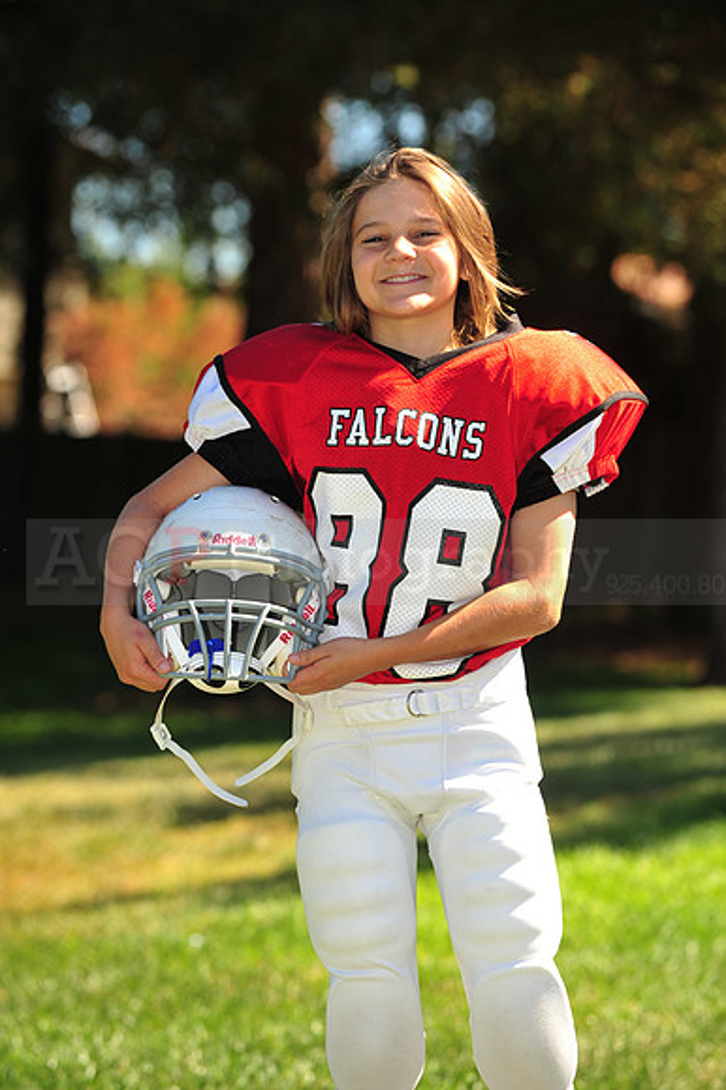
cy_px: 545
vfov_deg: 12.8
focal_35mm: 160
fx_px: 4845
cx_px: 363
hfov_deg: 8.6
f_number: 5
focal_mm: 160
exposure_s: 1/320
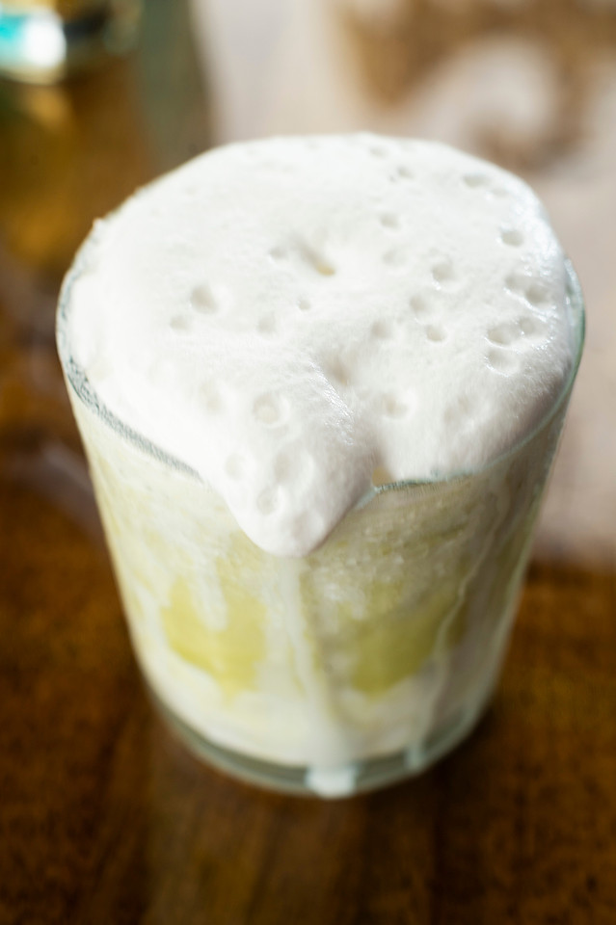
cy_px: 462
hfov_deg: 27.0
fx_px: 1285
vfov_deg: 39.6
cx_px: 308
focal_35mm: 50
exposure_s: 1/80
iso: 400
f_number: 5.6
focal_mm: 50
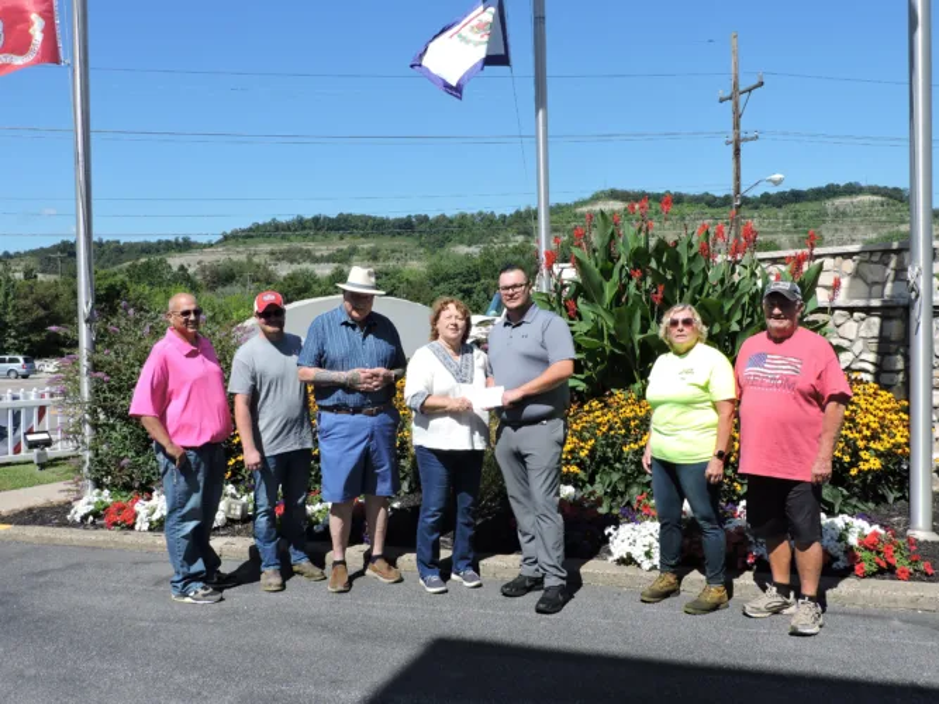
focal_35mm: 33
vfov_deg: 42.9
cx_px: 470
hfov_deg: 55.4
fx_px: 895
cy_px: 352
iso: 100
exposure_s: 1/1250
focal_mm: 5.9
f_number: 3.2
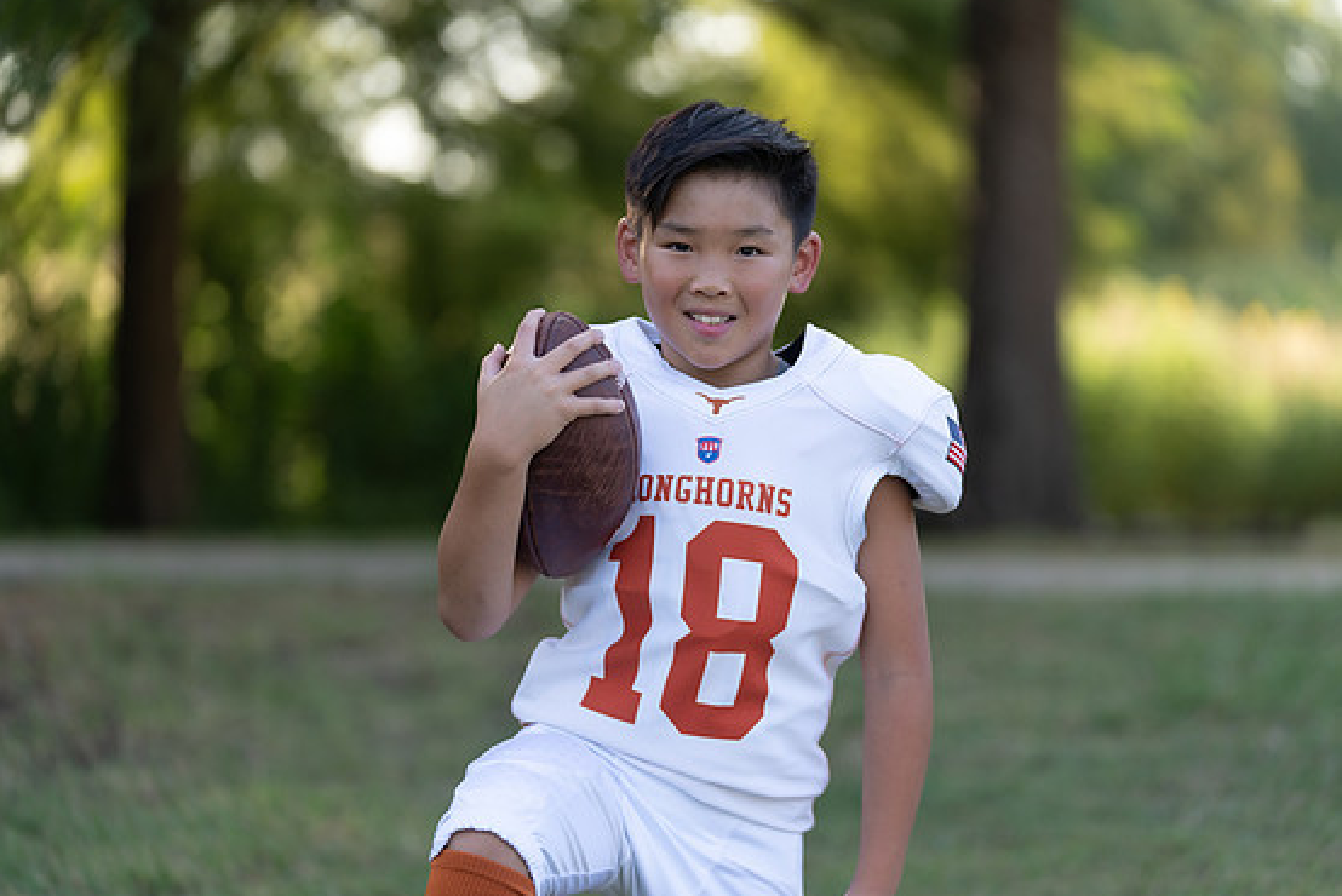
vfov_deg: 10.2
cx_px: 700
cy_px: 452
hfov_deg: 15.2
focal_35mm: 135
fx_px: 5035
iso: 160
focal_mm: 129
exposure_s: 1/400
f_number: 2.8
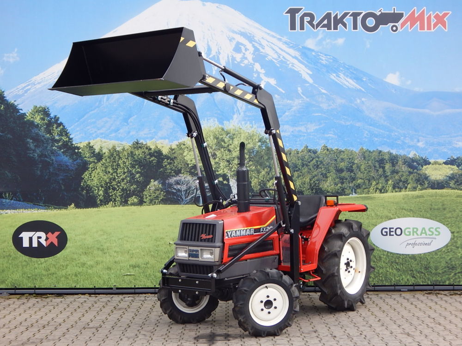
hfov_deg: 31.7
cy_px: 173
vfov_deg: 24.0
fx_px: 814
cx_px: 231
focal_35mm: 61
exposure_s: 1/160
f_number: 4
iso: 125
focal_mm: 10.9
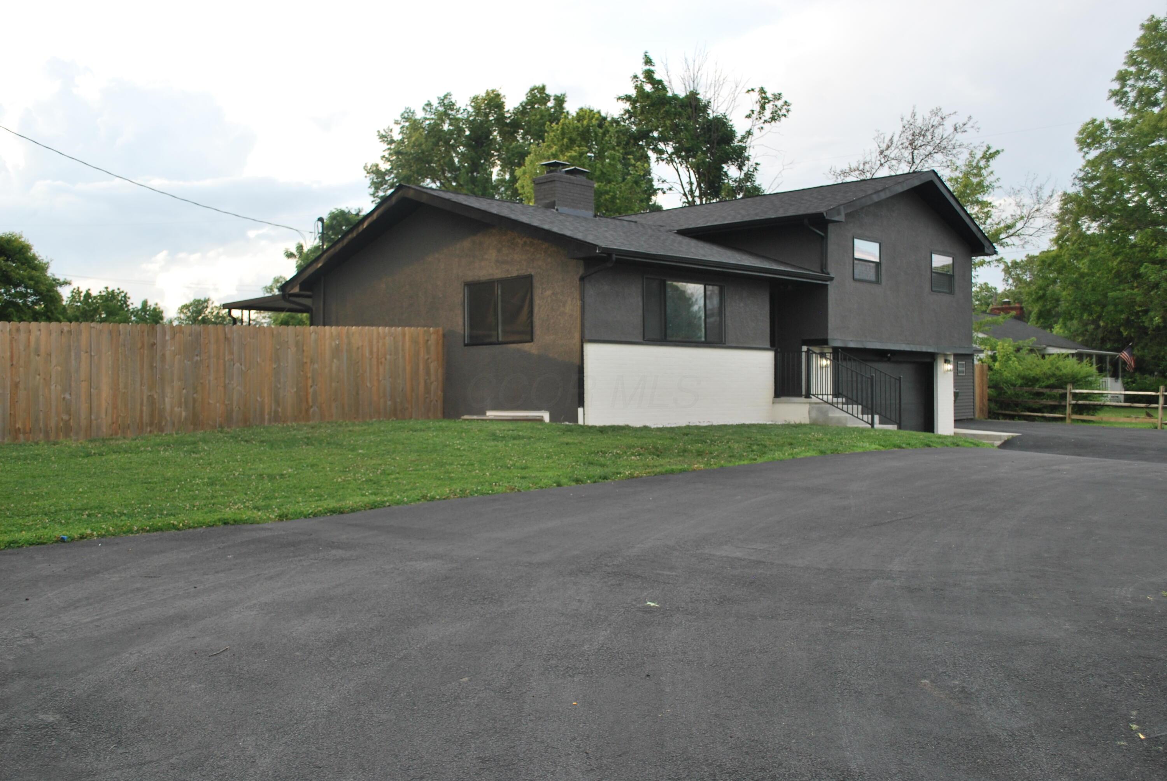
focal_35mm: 36
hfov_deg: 53.1
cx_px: 584
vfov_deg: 37.0
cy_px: 390
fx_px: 1168
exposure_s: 1/125
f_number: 5.6
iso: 110
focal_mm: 24
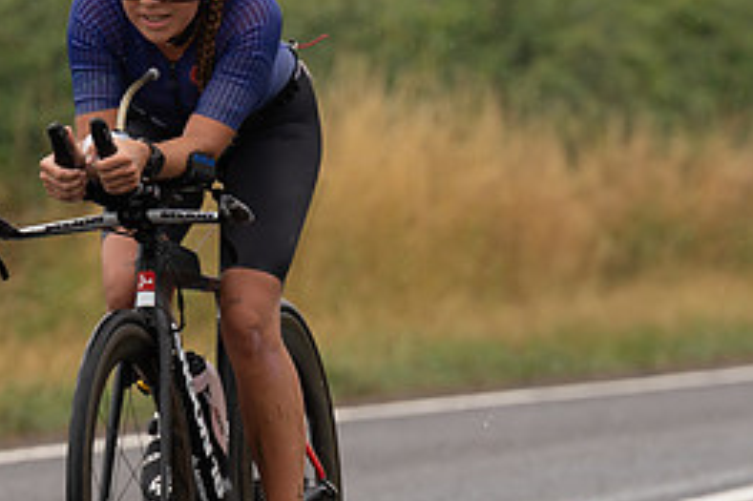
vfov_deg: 2.2
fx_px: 12918
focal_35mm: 618
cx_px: 228
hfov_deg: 3.3
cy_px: 201
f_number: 4
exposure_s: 1/1000
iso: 100
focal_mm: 188
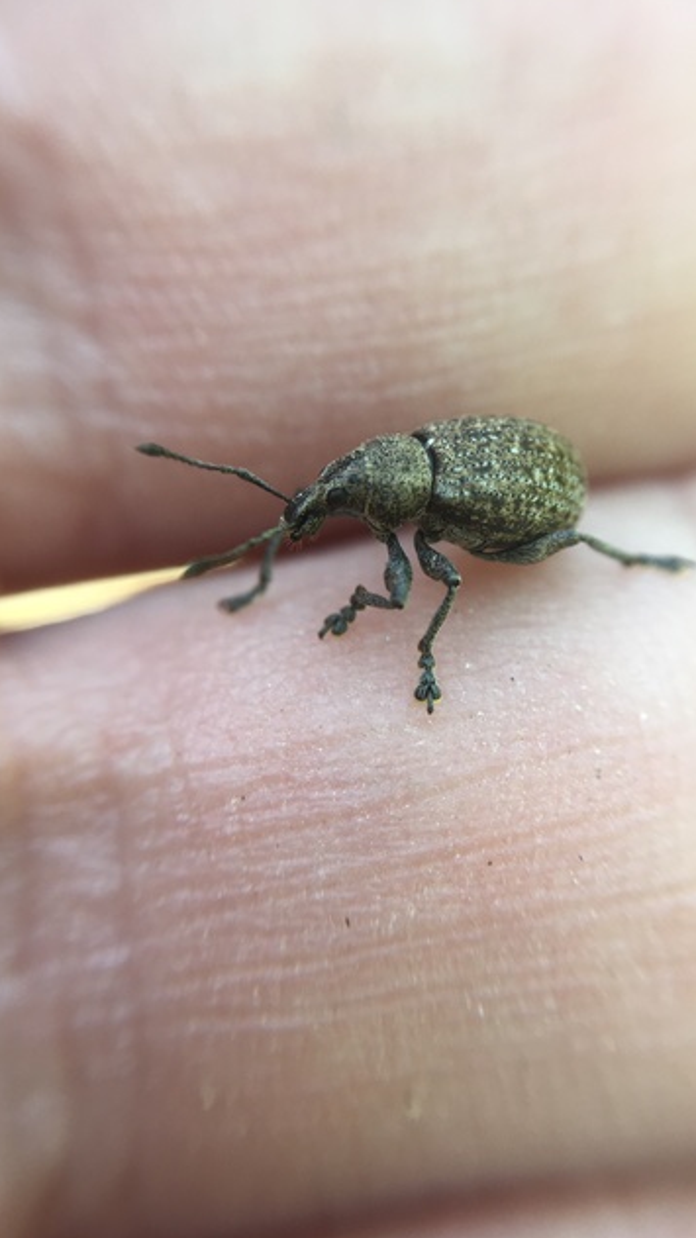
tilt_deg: -48.2
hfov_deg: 36.6
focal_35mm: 32
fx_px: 1051
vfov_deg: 61.0
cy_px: 617
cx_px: 359
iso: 32
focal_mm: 4.15
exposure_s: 1/100
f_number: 2.2
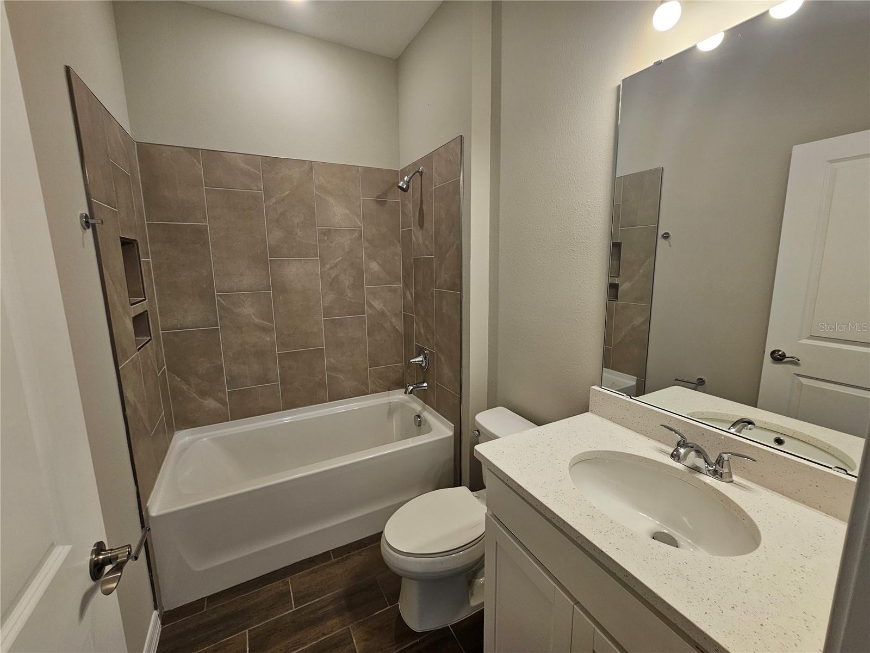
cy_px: 326
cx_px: 435
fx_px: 327
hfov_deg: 106.2
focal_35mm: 13
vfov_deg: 89.9
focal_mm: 2.2
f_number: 2.2
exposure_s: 1/60
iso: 80
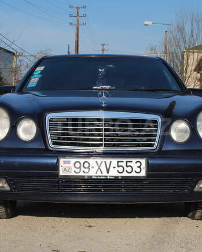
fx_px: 558
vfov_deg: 25.5
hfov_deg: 20.5
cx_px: 112
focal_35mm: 75
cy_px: 127
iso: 100
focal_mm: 35
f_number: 8
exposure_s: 1/250
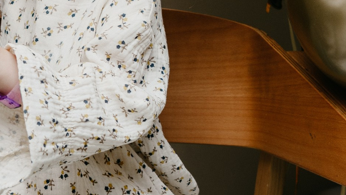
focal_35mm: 155
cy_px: -39
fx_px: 1422
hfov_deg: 13.8
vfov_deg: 7.8
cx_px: 85
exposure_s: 1/160
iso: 125
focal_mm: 34
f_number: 3.5
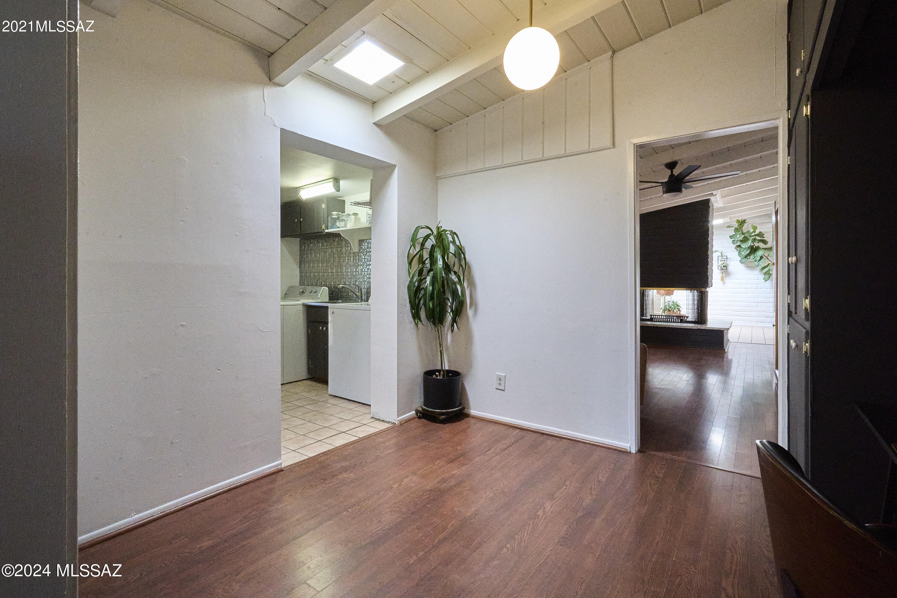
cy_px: 299
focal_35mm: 16
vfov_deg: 73.7
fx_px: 399
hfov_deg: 96.7
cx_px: 448
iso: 12800
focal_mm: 16
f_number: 22
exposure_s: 1/30
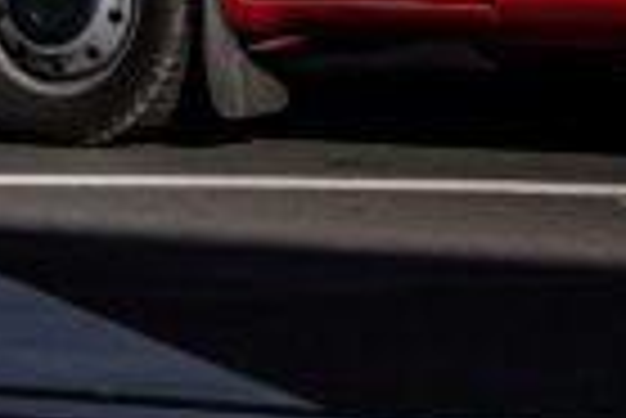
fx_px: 7676
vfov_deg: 3.1
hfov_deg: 4.6
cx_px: 1365
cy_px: -591
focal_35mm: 441
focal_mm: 82
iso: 500
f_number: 14
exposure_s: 1/250
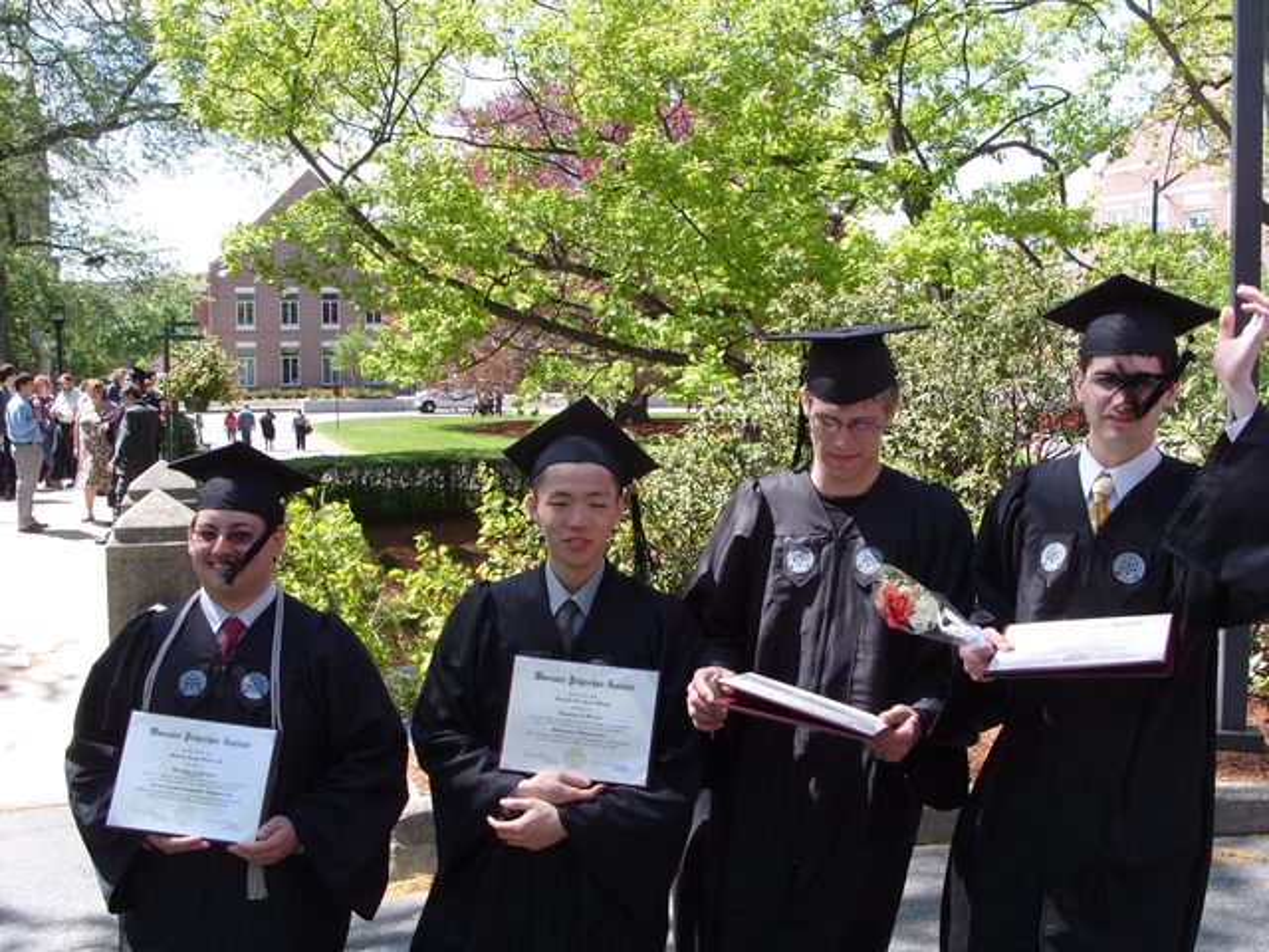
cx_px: 634
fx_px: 1283
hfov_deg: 52.6
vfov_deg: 40.7
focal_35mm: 35
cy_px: 476
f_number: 4.8
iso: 80
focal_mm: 7.8
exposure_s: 1/180
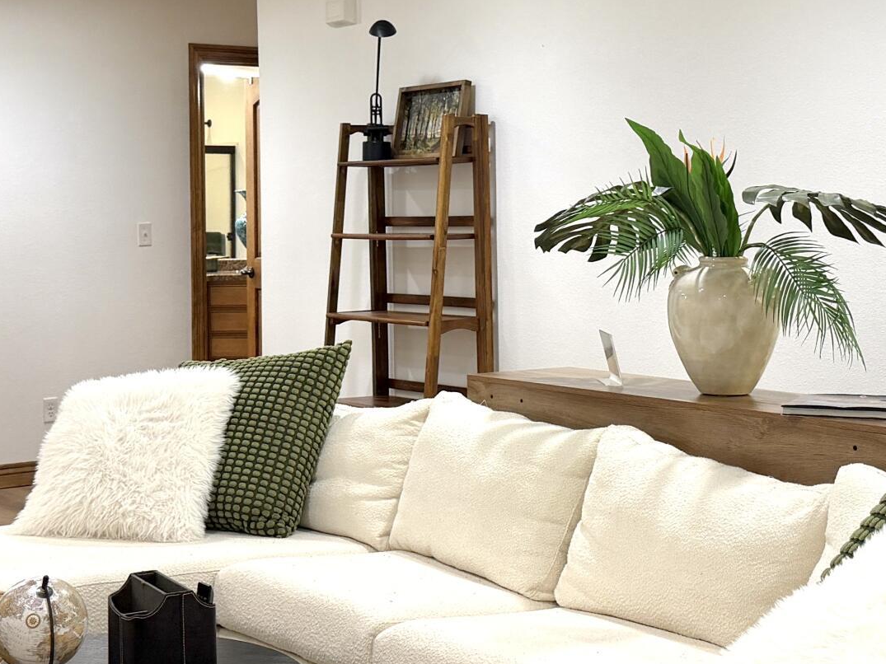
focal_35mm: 67
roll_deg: +0.1
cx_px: 454
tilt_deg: -0.8
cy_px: 212
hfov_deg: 29.0
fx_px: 1715
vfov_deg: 21.8
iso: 125
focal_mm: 6.76
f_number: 1.78
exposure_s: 1/60
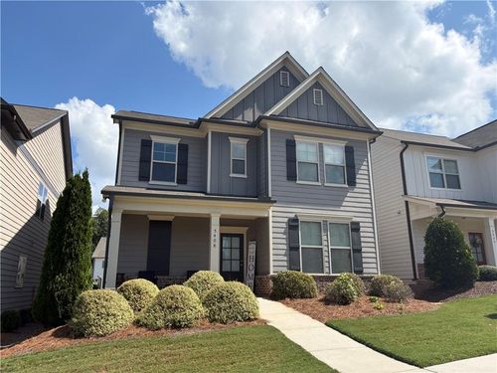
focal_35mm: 26
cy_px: 186
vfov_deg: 53.1
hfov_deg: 67.3
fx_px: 373
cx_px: 248
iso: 64
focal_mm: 5.96
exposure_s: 1/5348
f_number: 1.6
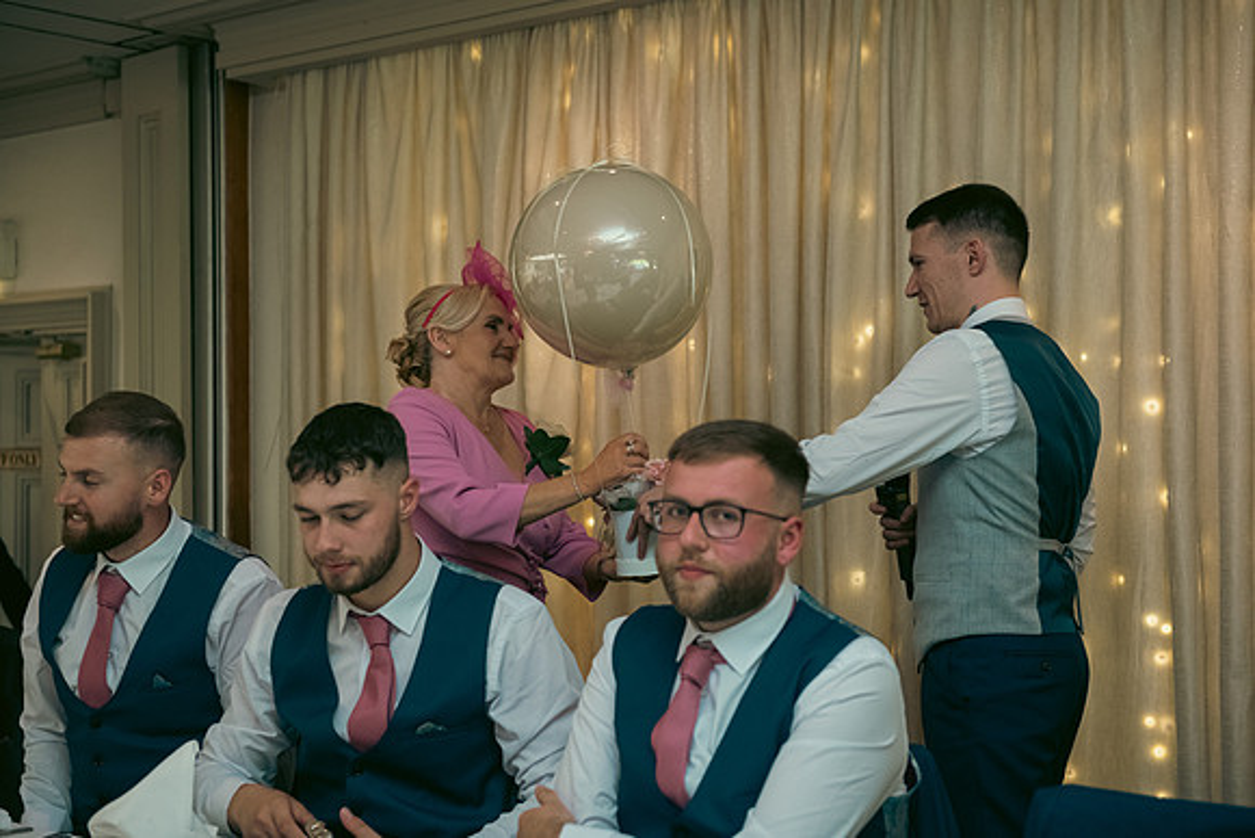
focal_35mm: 55
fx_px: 1918
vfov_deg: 24.6
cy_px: 419
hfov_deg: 36.2
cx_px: 628
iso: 800
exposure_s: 1/160
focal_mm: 55
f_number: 3.5
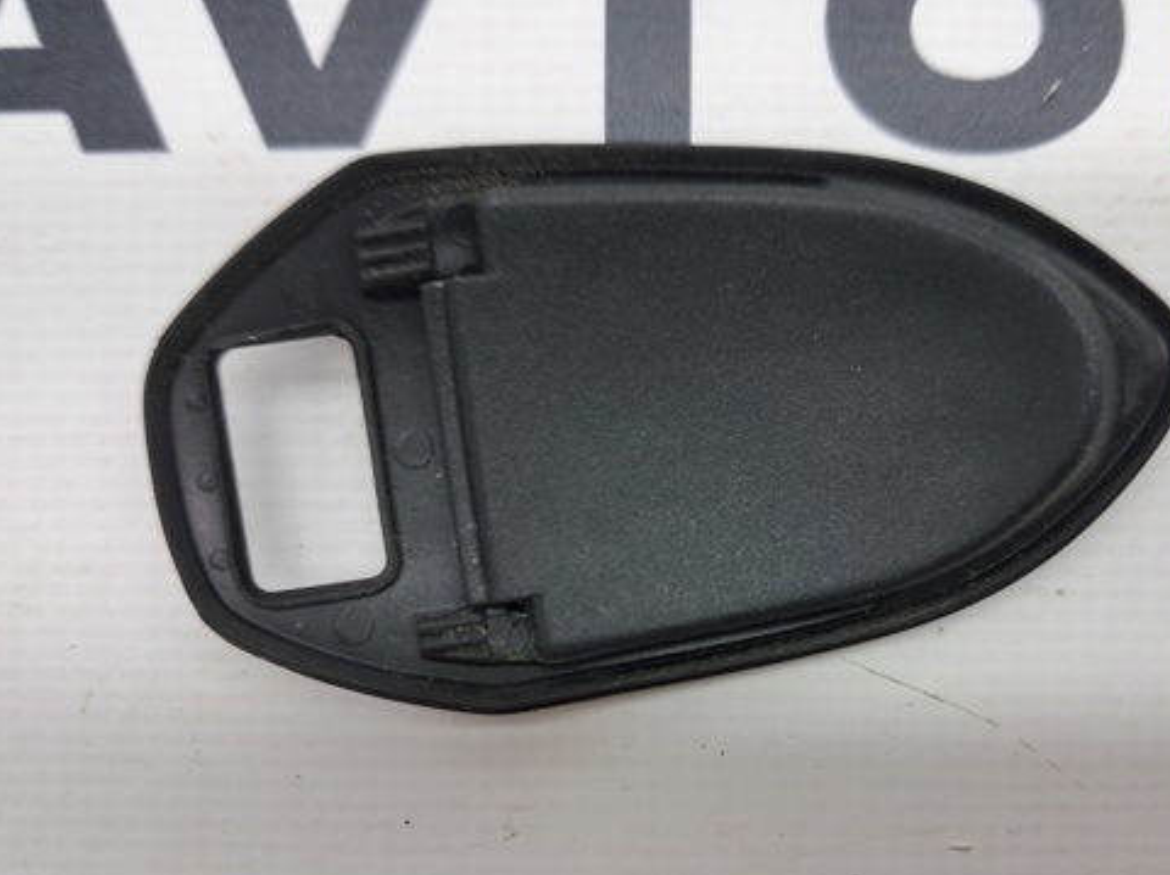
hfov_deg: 51.1
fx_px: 1216
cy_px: 501
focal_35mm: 36
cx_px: 690
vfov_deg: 39.5
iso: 50
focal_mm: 4
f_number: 1.8
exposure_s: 1/50
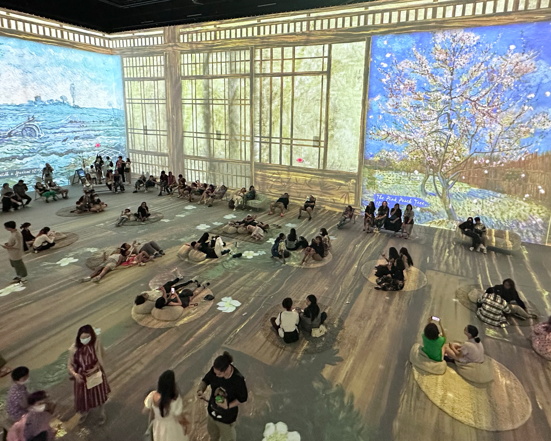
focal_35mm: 20
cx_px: 295
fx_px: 326
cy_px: 172
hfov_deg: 80.3
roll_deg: -2.1
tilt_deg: -10.7
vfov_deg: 67.3
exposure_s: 1/60
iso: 500
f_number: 2.2
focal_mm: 2.22
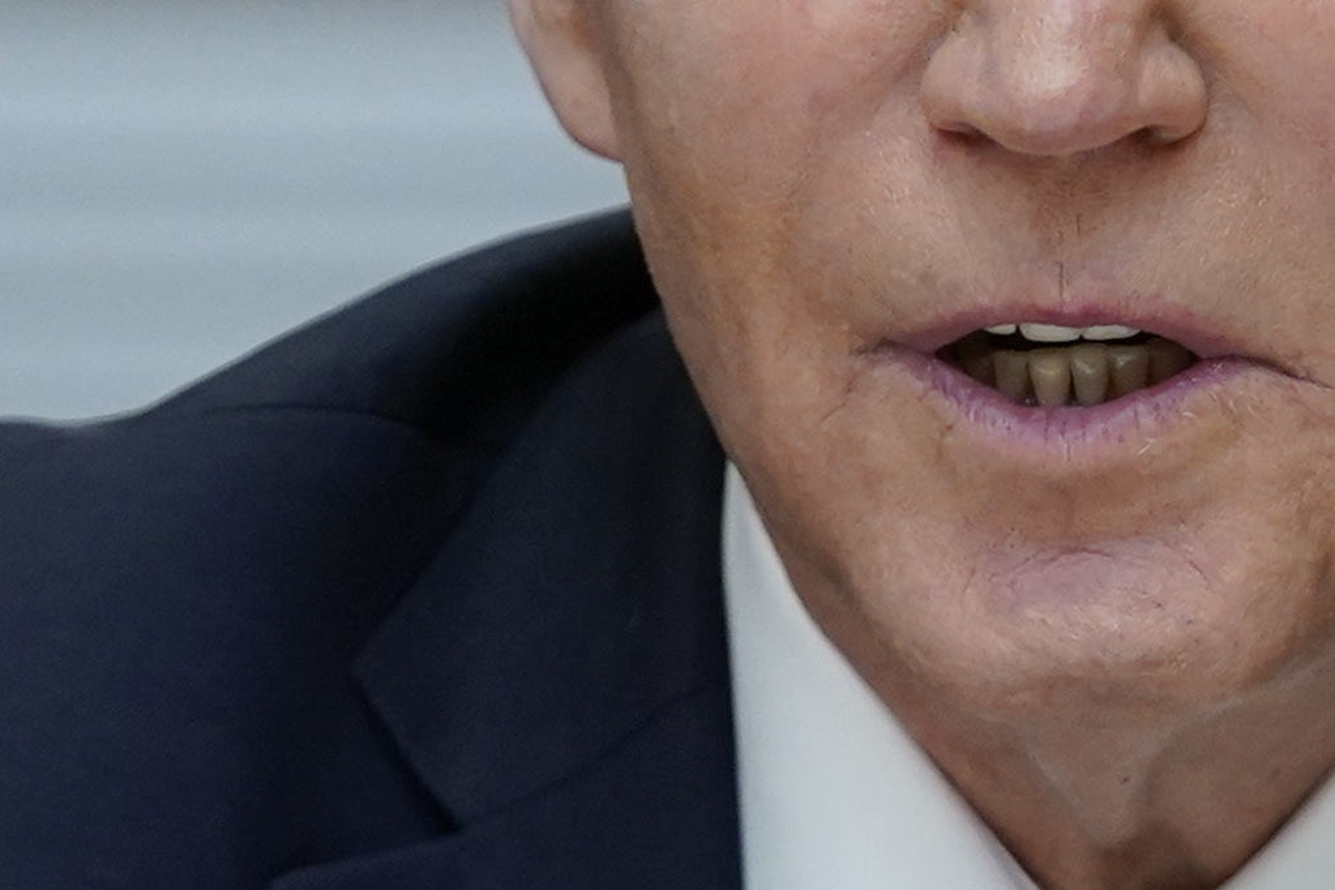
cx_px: 1274
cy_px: 1103
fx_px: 42754
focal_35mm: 1153
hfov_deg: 1.8
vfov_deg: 1.2
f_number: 2.8
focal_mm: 200
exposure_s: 1/320
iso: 2000
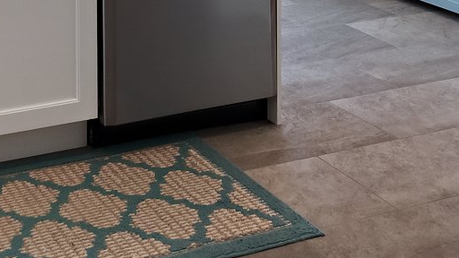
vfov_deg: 14.7
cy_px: -262
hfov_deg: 29.8
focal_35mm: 67
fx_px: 815
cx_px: 24
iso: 1600
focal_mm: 16
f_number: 6.3
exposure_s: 1/250
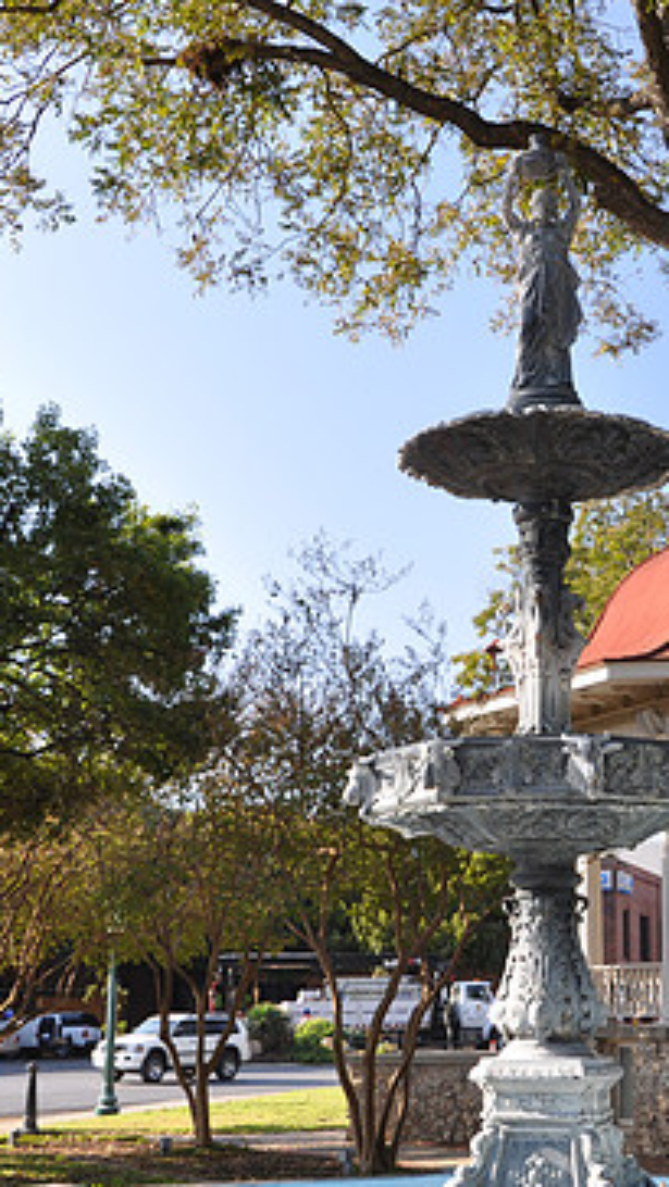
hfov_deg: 21.6
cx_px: 532
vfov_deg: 37.8
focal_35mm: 55
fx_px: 1733
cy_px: 579
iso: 200
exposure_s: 1/50
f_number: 7.1
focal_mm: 22
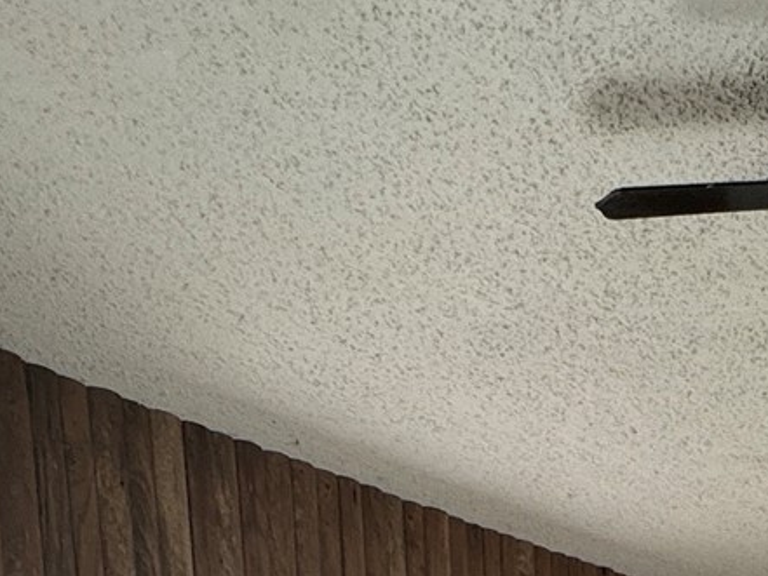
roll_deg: +1.0
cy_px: 1277
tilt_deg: -11.0
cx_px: 597
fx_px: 1443
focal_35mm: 65
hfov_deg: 29.2
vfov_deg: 15.6
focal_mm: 2.22
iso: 80
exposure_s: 1/120
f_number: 2.2
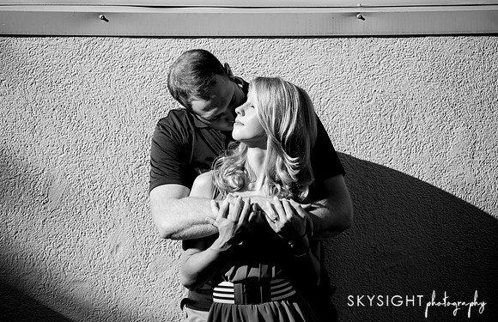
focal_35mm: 206
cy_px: 141
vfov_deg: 6.5
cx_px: 235
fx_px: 2826
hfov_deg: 10.1
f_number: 2.8
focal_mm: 185
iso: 200
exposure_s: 1/2000
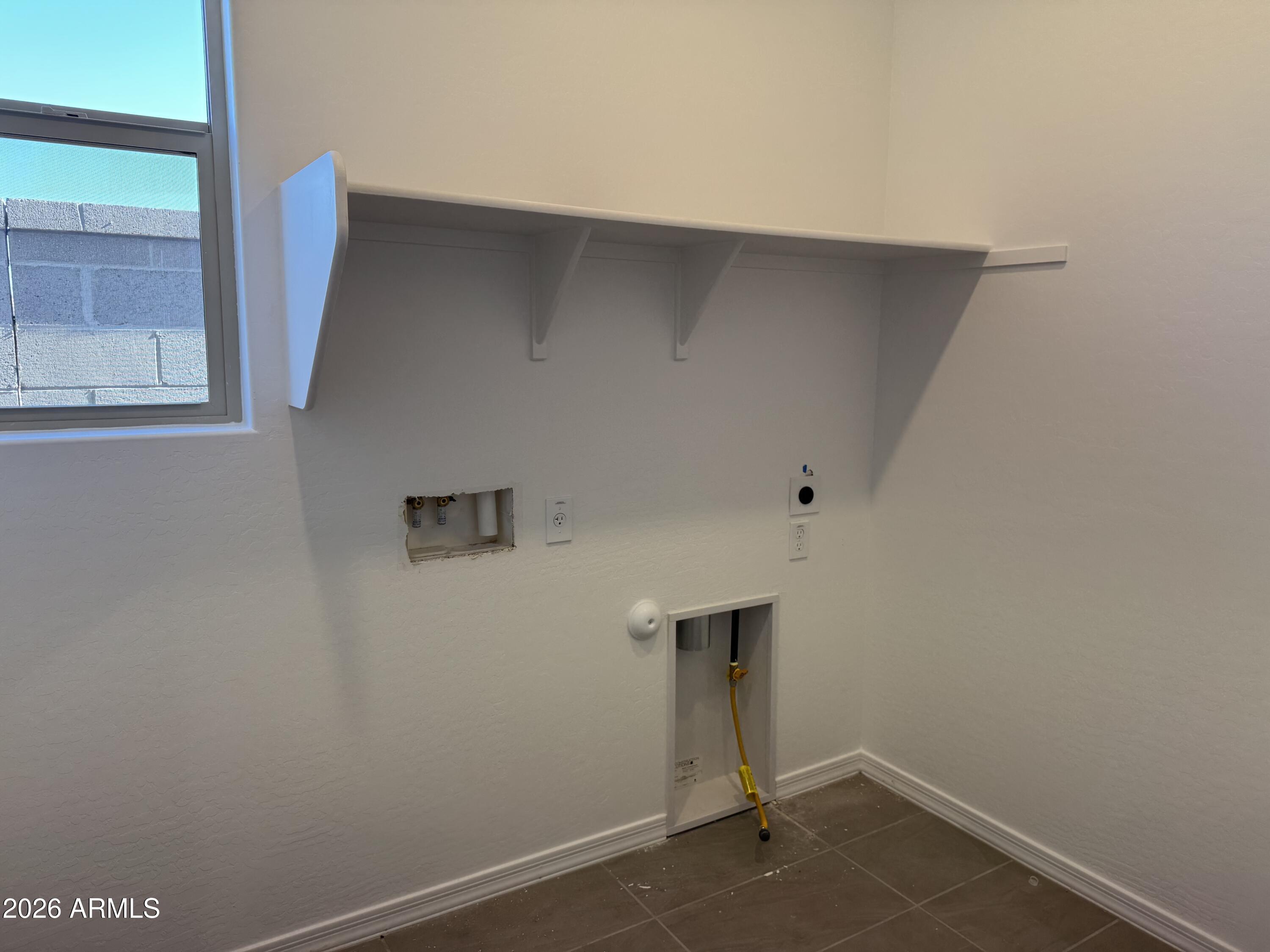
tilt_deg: -8.5
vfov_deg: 56.8
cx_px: 635
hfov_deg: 71.6
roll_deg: +1.5
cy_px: 476
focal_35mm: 24
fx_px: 881
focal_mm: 6.76
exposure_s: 1/120
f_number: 1.78
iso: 80
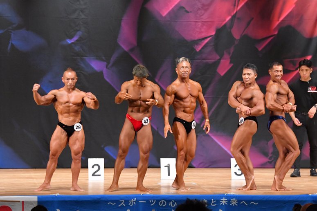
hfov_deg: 11.0
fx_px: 1646
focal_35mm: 187
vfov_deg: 7.3
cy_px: 106
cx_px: 158
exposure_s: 1/400
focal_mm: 125
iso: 7200
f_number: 5.6
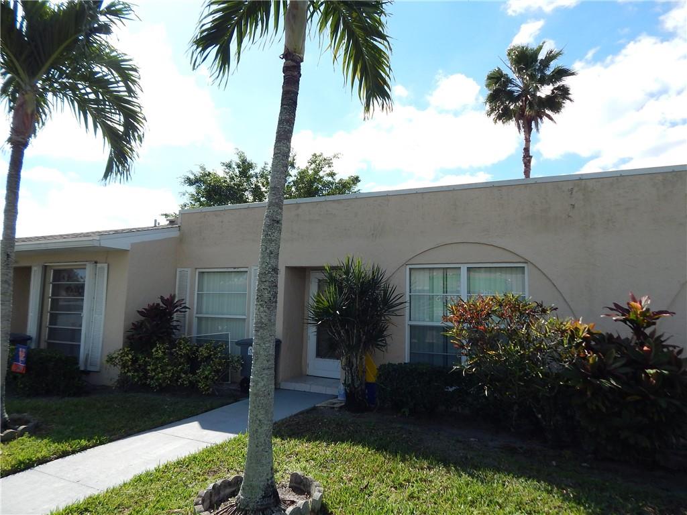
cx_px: 344
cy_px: 258
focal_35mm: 23
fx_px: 456
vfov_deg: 58.9
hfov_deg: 73.9
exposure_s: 1/400
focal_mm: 4
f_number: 6
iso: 125
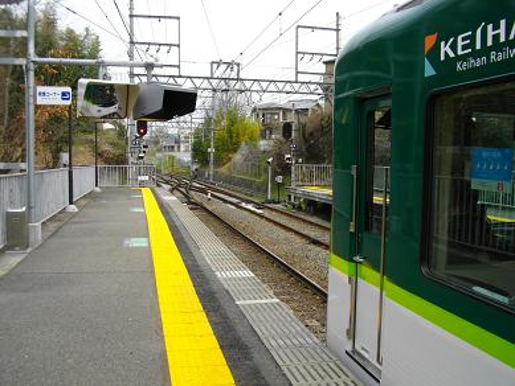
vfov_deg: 44.2
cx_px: 258
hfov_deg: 56.8
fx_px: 476
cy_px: 193
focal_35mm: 32
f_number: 5.5
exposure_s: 1/160
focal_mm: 5.7
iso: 100
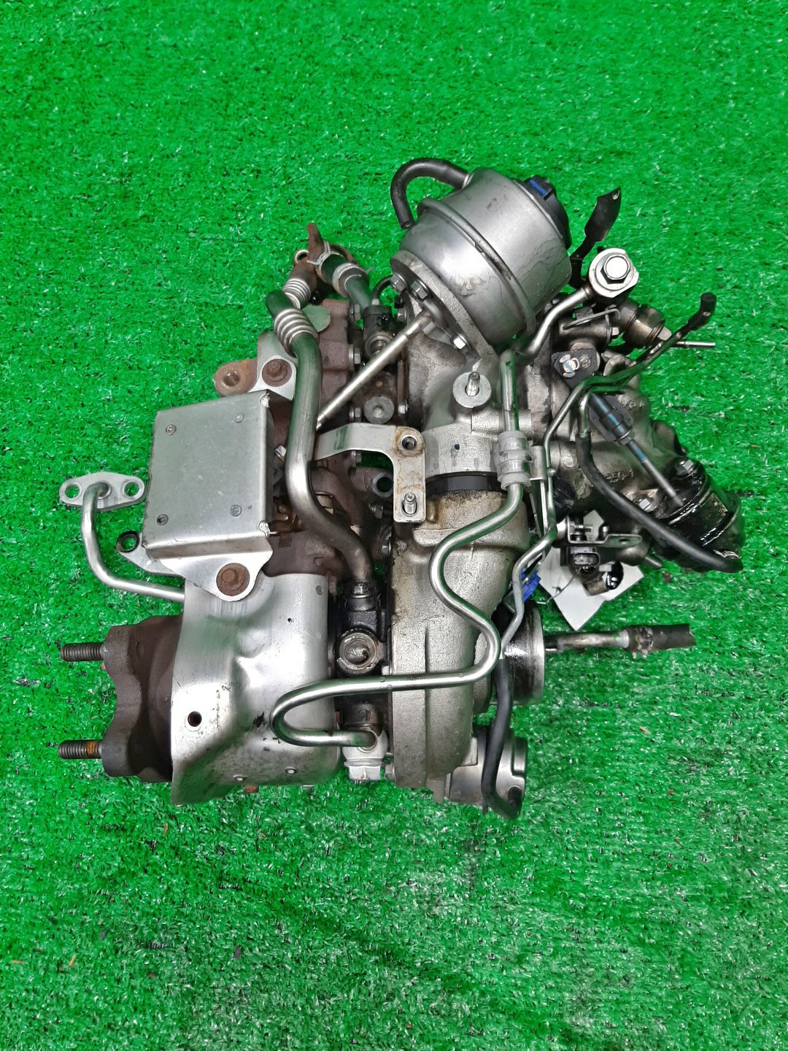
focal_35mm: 26
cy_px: 526
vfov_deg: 67.3
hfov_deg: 53.1
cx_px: 394
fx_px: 789
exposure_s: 1/50
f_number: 1.7
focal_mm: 3.93
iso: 95
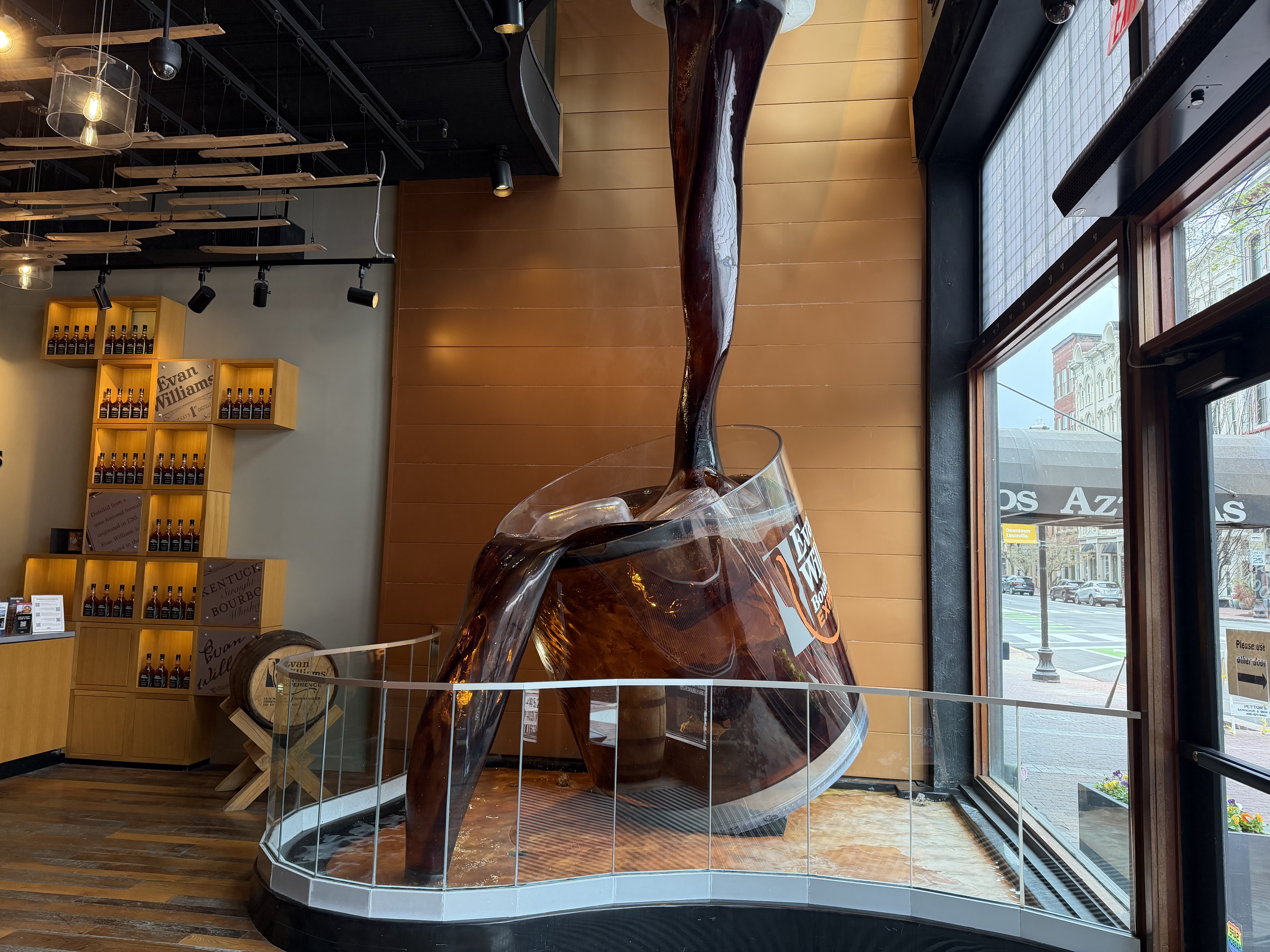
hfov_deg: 71.6
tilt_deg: +5.5
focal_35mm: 24
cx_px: 635
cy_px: 476
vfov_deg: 56.8
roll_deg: -1.8
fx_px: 881
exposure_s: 1/222
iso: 200
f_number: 1.78
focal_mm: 6.76
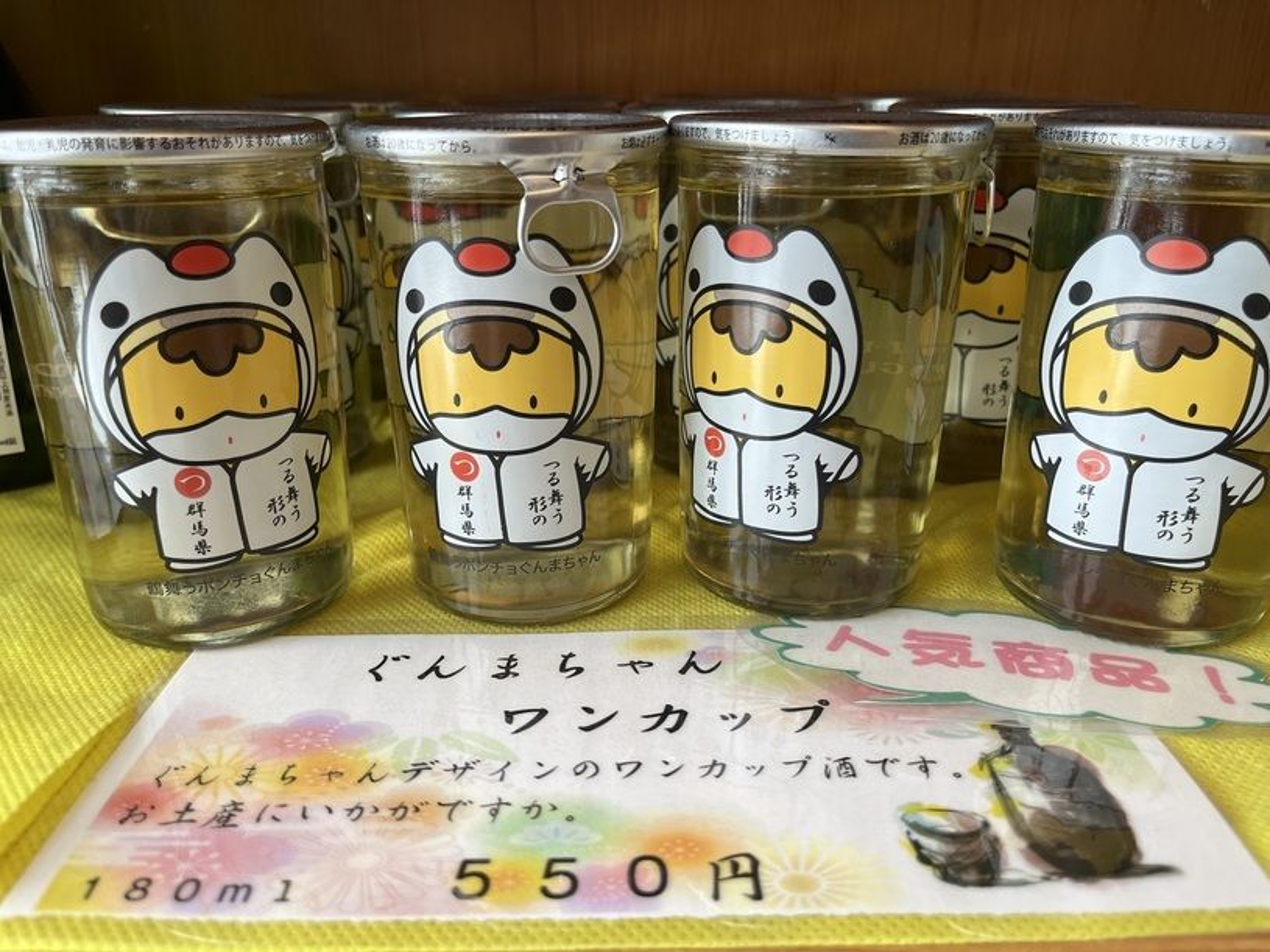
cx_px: 635
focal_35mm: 26
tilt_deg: -20.5
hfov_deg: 67.3
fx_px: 954
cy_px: 476
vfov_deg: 53.1
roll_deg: +0.6
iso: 64
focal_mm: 5.1
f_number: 1.6
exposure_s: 1/100
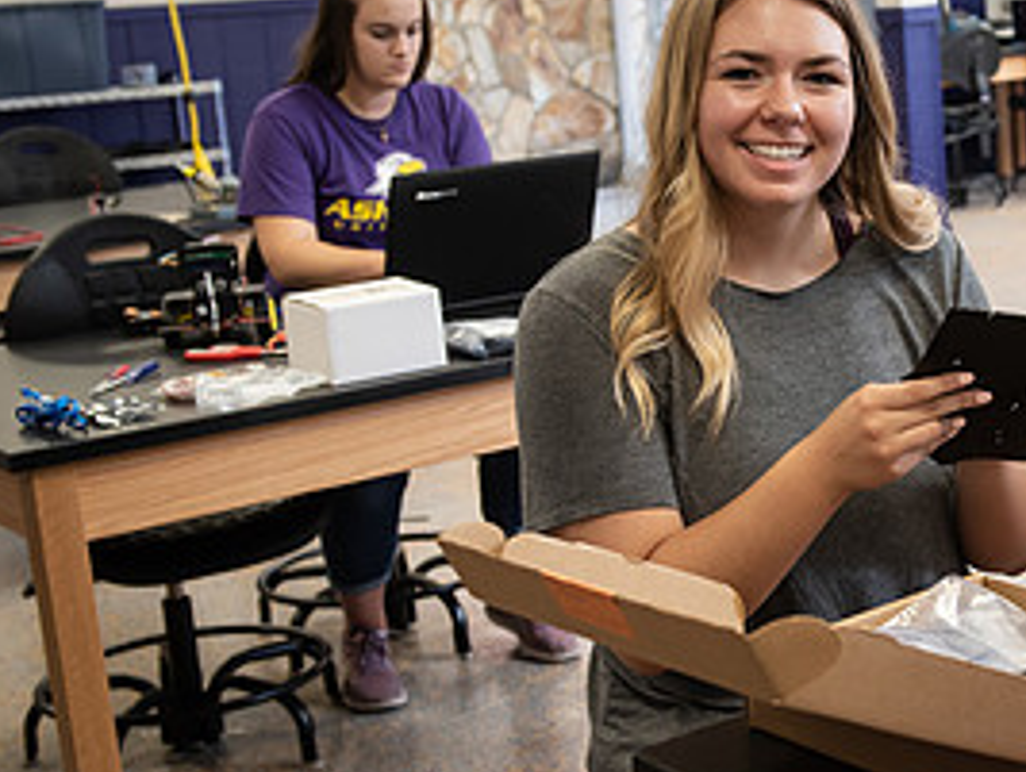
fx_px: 2167
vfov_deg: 20.2
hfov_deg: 26.0
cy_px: 405
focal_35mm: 73
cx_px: 880
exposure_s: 1/100
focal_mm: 35
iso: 800
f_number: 4.5
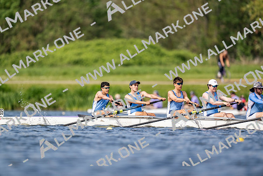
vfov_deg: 2.3
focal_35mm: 600
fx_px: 4384
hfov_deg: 3.4
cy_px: 88
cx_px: 132
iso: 250
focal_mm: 600
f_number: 4
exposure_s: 1/2500
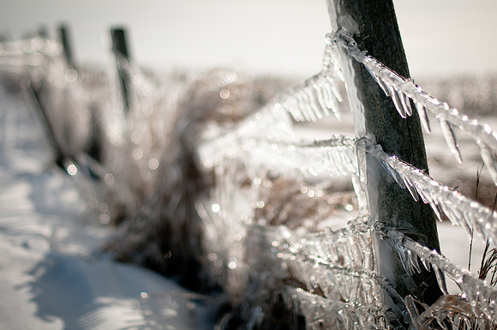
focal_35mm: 75
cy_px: 165
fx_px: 1034
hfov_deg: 27.0
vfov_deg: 18.1
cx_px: 248
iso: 200
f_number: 1.4
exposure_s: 1/4000
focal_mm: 50
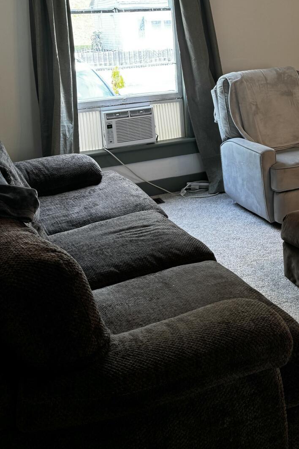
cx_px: 229
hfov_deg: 28.2
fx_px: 585
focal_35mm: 47
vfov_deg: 40.8
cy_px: 116
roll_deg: +3.4
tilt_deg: -10.3
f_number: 1.78
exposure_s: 1/120
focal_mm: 6.76
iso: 125
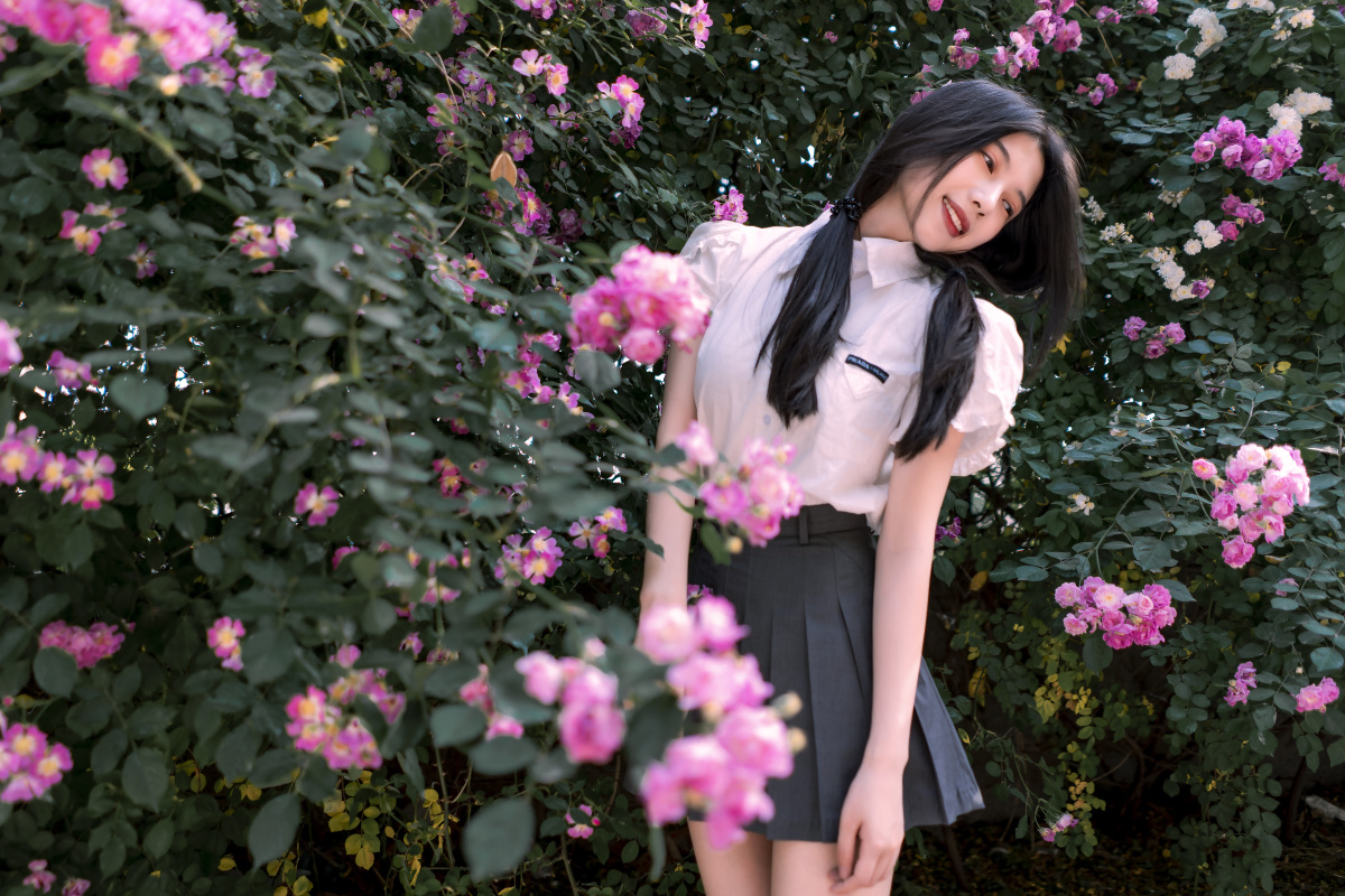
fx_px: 1046
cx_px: 672
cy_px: 448
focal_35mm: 28
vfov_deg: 46.4
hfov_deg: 65.5
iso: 50
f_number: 2
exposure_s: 1/200
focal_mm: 28
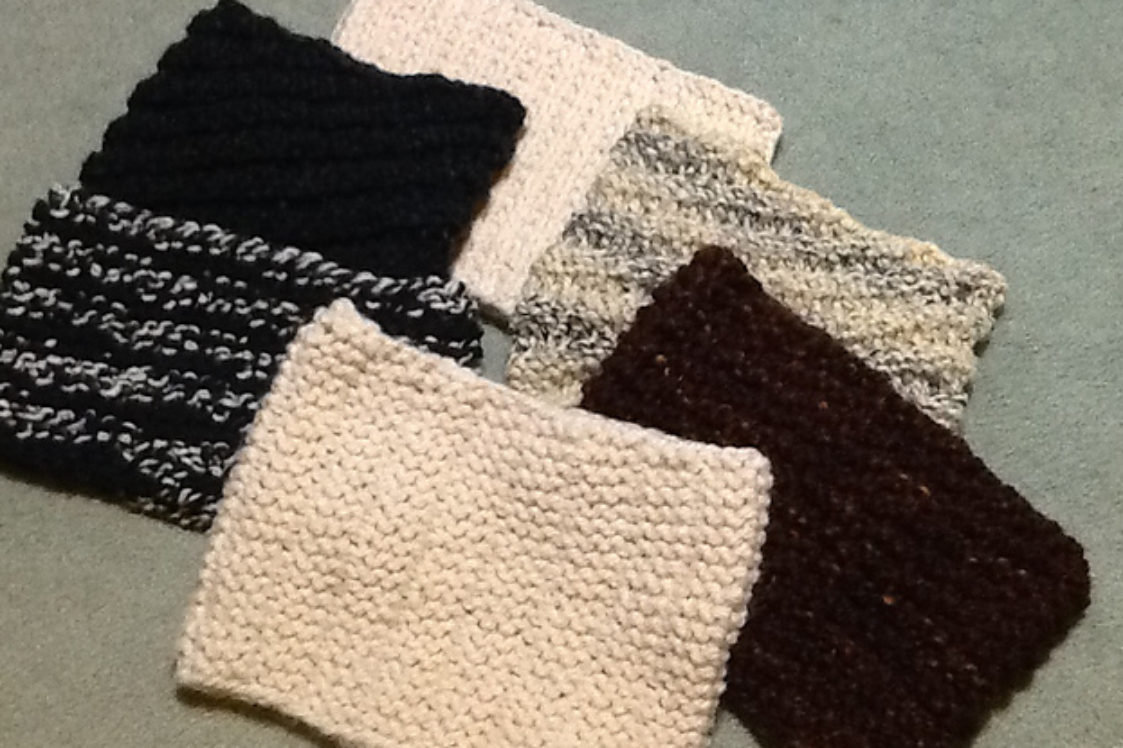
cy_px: 321
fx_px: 1466
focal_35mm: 47
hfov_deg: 41.9
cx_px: 559
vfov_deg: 28.6
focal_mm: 2.03
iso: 250
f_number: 2.4
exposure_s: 1/30
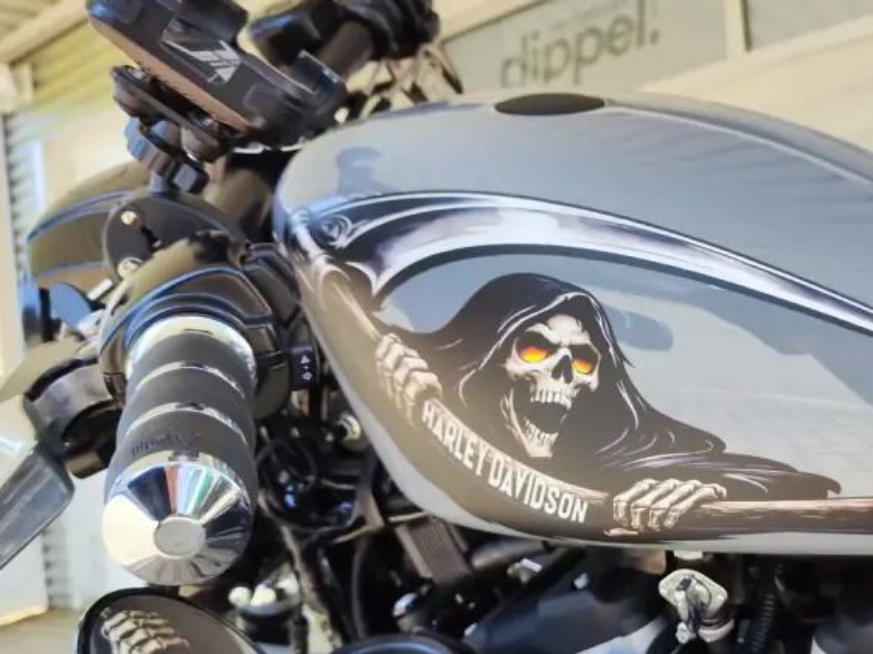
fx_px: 1034
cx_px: 656
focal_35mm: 41
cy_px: 419
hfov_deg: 44.3
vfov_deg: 34.9
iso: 50
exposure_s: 1/455
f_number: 1.9
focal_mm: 5.6
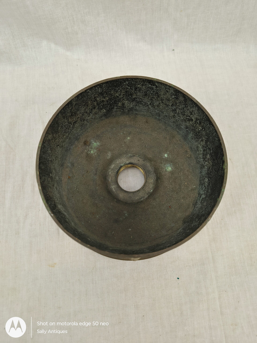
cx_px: 128
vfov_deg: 73.9
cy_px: 172
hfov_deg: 58.9
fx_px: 228
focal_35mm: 23
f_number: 1.8
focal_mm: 5.56
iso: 112
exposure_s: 1/100
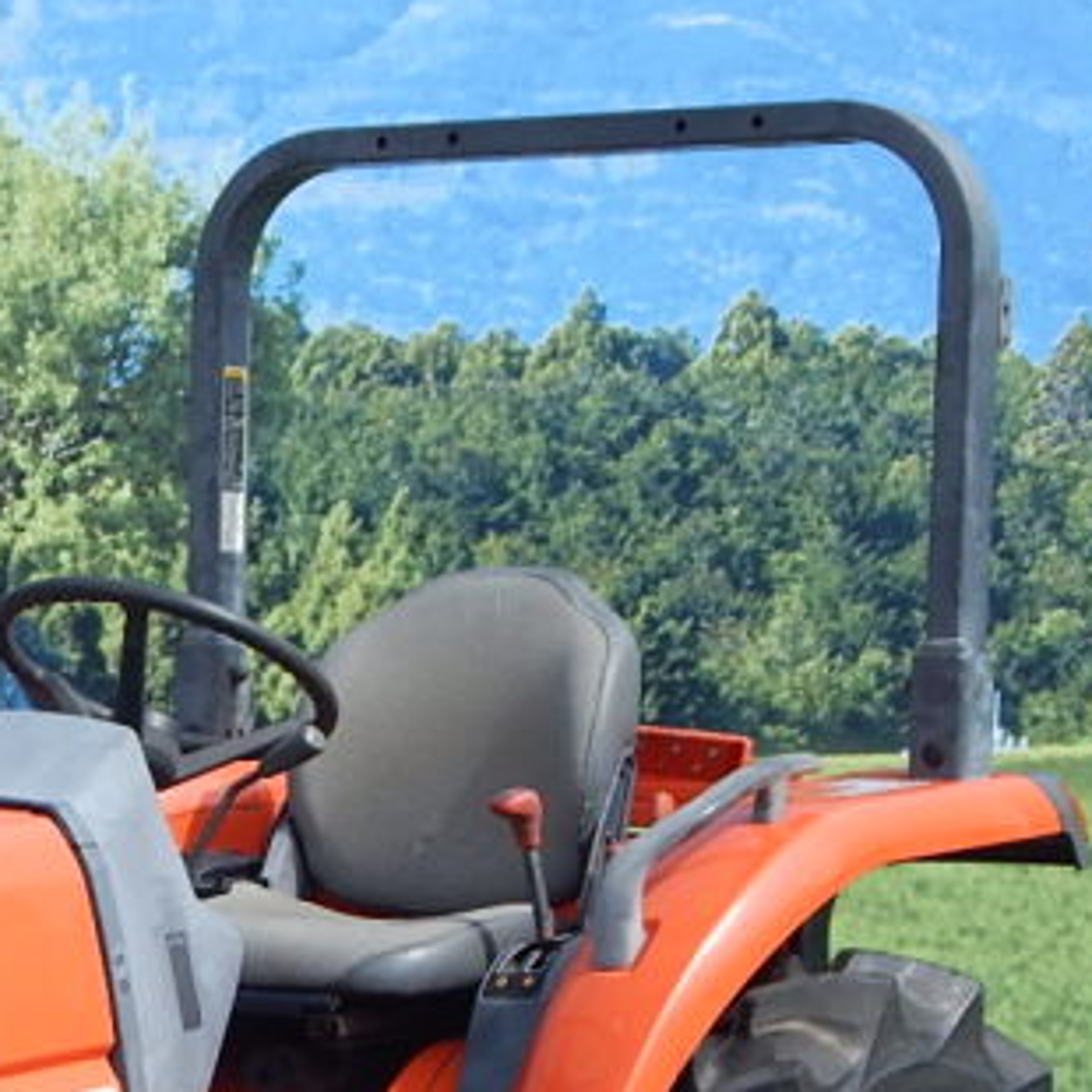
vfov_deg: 12.6
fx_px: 4890
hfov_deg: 12.6
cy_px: 1148
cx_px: -28
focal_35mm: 137
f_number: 3.7
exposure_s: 1/800
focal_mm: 8.6
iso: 125
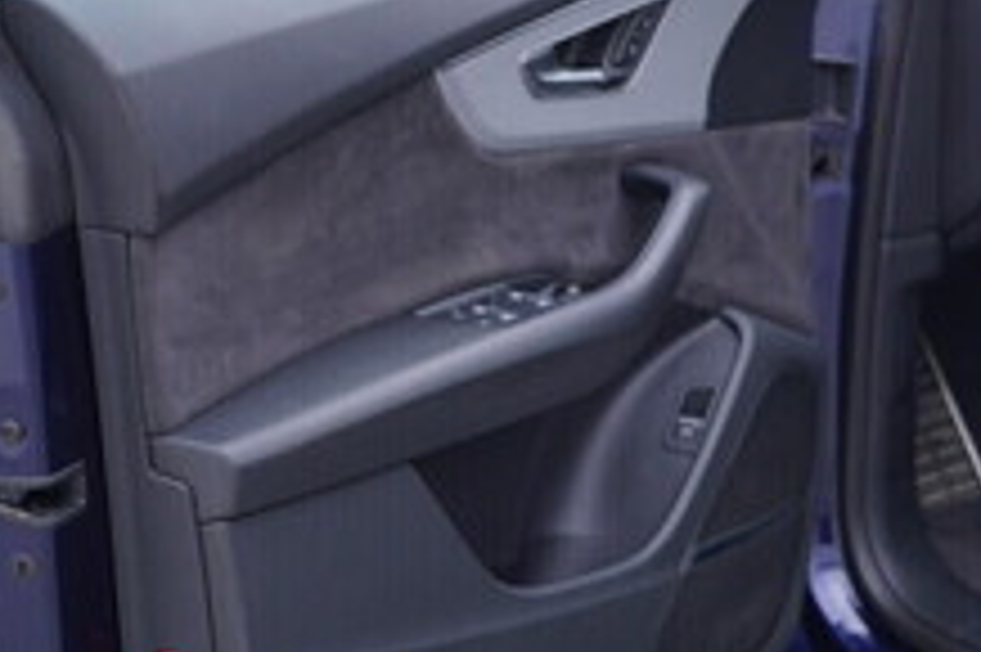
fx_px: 2478
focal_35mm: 91
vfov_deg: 14.9
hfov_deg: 22.1
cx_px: 783
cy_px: 133
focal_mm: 24
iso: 125
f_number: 3.2
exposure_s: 1/50
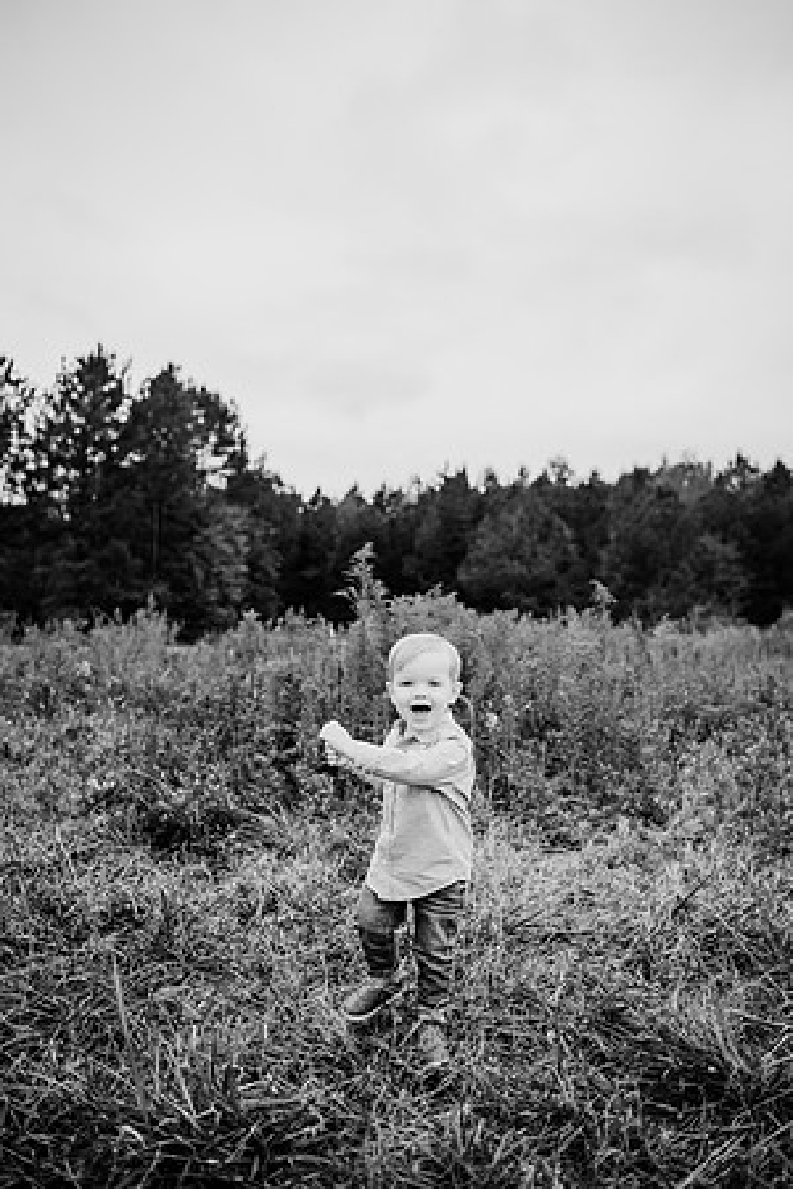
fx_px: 793
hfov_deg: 53.1
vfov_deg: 73.7
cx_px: 396
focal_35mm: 24
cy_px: 594
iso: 125
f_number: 2.2
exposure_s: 1/800
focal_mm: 24
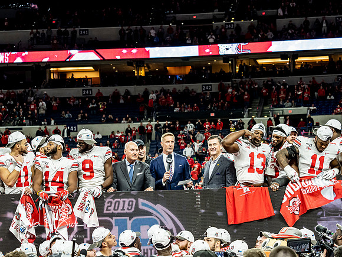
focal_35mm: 100
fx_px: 988
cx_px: 171
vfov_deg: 14.8
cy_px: 128
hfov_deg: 19.6
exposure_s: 1/320
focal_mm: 50
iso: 1000
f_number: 3.5
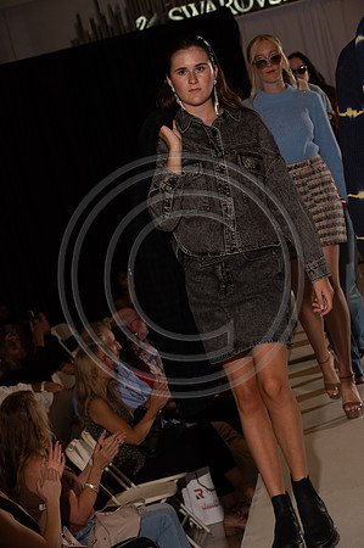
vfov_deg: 17.7
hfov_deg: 11.8
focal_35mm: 116
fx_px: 1763
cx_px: 182
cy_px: 274
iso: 800
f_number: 9
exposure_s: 1/250
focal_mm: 116
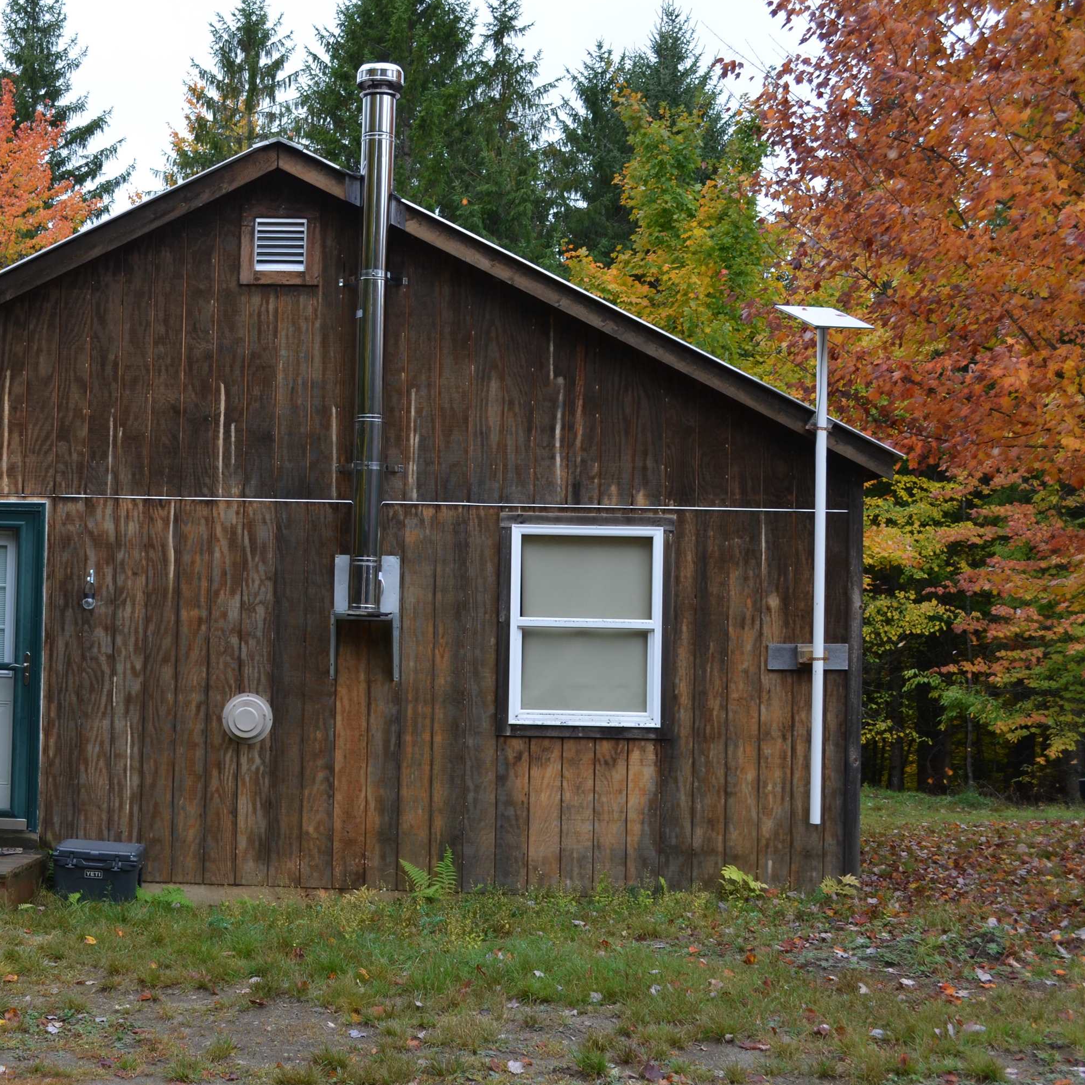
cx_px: 284
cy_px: 537
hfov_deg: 38.3
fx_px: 1525
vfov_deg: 39.2
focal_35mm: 43
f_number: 6.3
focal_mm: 22
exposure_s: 1/160
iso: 200
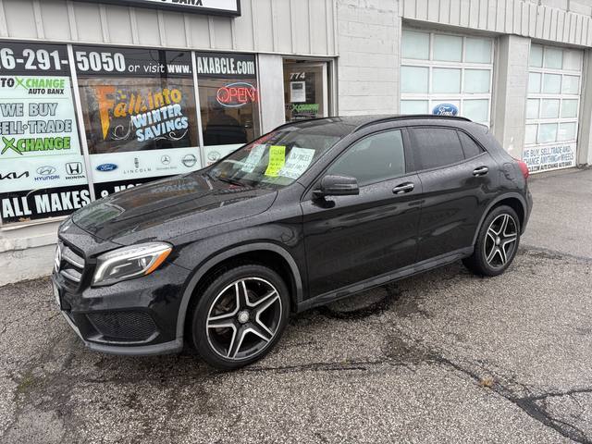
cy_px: 222
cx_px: 296
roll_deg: +1.4
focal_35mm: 26
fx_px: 445
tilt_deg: -12.5
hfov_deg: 67.3
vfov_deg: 53.1
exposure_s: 1/121
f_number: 1.6
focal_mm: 5.96
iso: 50
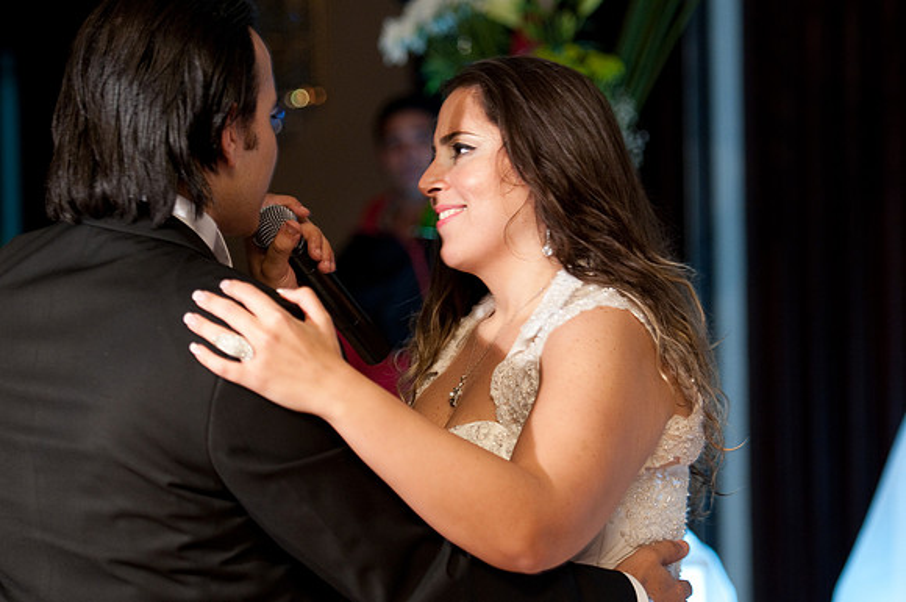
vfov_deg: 9.1
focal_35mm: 150
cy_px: 301
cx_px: 453
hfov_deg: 13.7
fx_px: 3770
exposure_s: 1/60
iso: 500
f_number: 2.8
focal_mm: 100
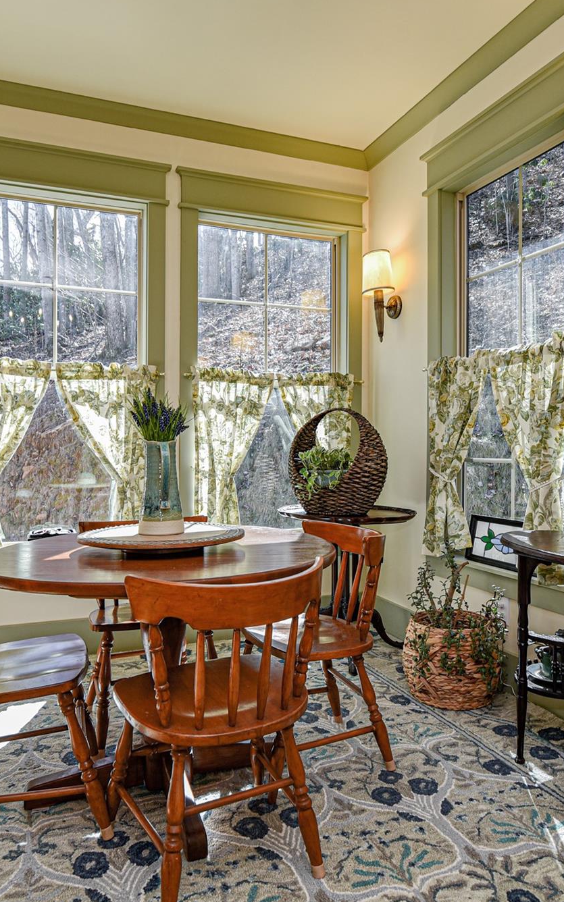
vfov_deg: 72.5
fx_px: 615
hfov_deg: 49.3
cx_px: 289
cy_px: 443
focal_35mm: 25
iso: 160
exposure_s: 1/100
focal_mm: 16
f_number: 5
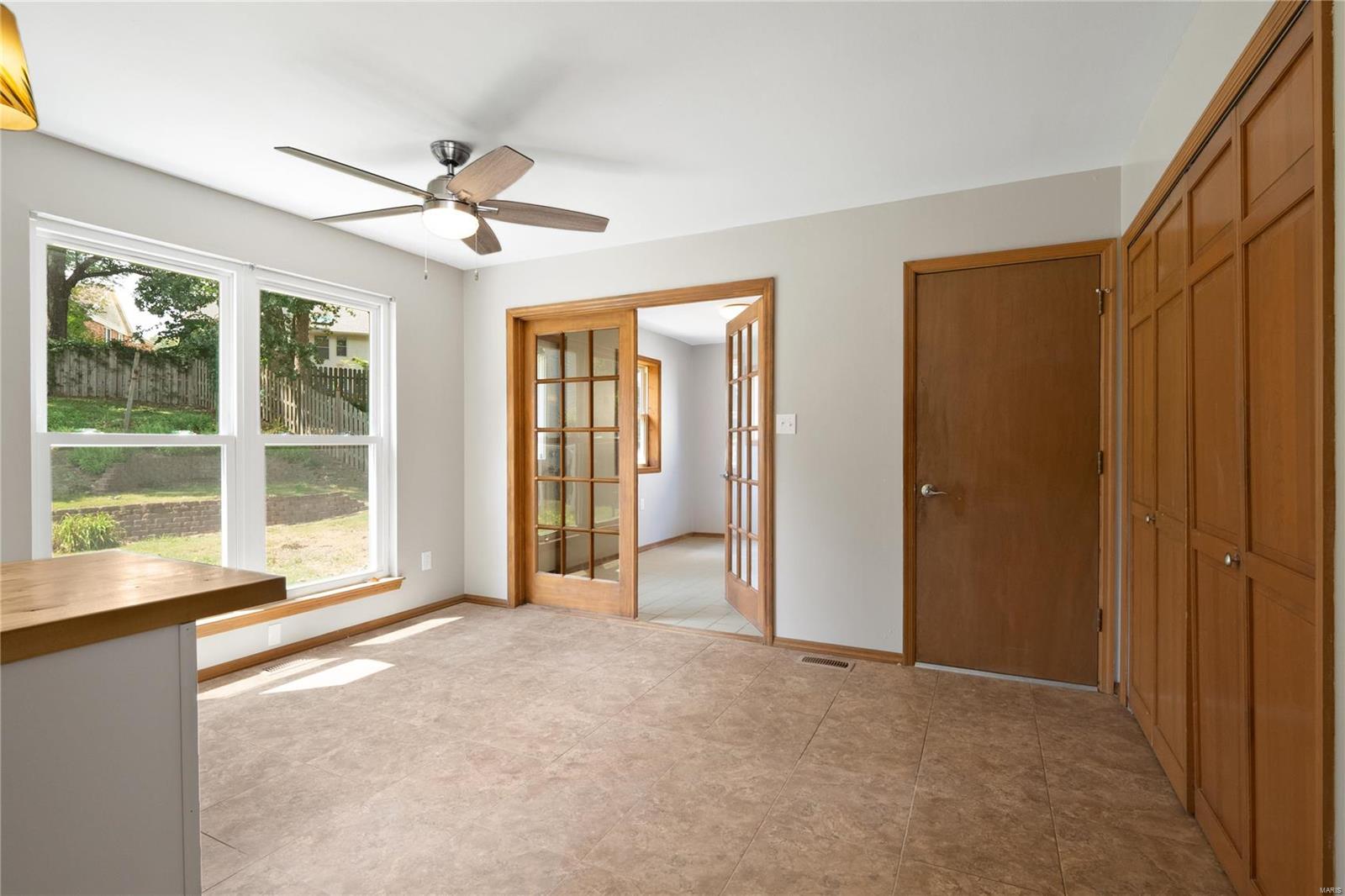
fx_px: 598
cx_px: 672
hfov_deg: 96.7
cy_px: 448
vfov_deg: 73.7
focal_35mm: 16
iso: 400
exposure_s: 1/8
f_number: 8
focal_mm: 8
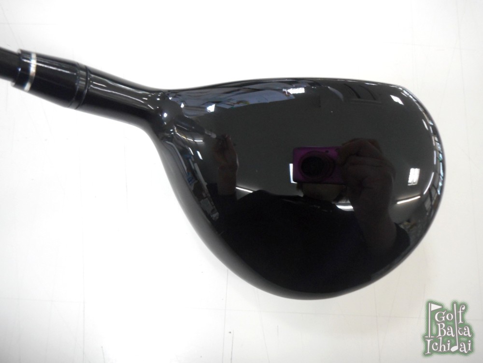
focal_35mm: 25
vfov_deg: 54.9
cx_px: 242
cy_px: 182
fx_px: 349
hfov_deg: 69.4
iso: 320
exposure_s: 1/30
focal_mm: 4.5
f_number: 3.7
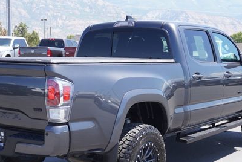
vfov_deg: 20.9
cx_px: 103
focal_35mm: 65
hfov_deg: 31.0
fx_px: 436
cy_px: 118
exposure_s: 1/125
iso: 100
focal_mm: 27
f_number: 6.3
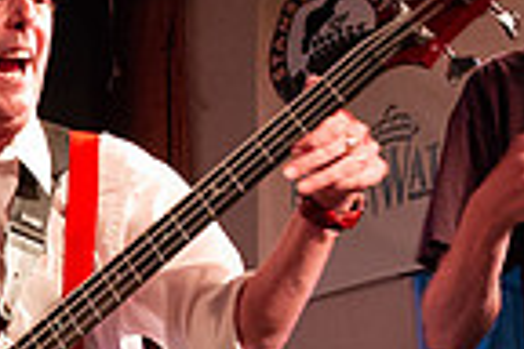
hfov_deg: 15.8
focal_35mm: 117
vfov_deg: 11.3
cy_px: 487
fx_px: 1703
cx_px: -298
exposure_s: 1/50
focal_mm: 29
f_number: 6.3
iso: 6400
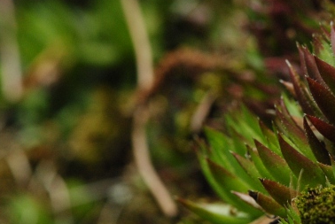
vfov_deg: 5.1
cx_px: 281
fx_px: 2516
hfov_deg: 7.6
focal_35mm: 270
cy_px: 26
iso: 800
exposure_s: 1/160
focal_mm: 85
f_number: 6.3
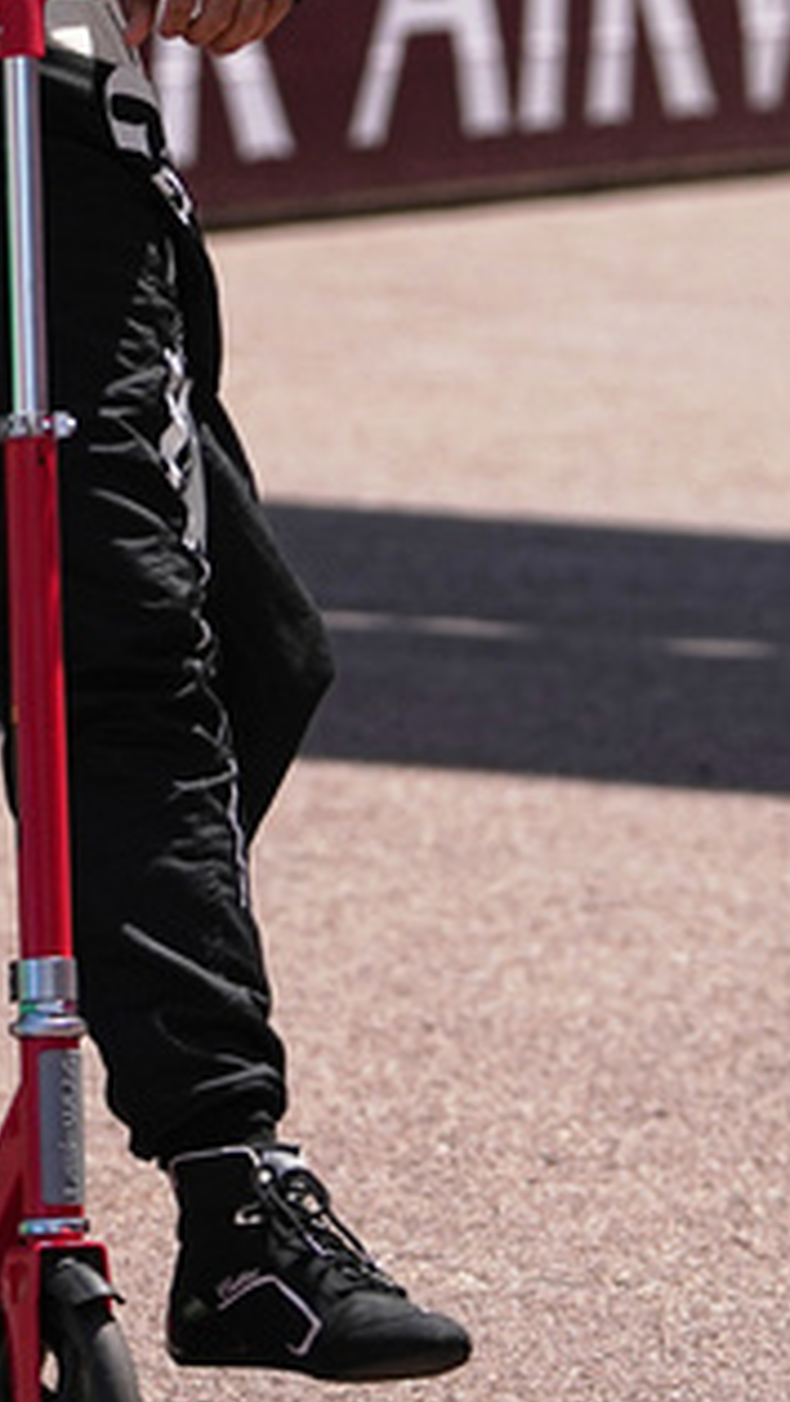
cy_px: 76
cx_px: 156
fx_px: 12567
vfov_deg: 6.4
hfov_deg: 3.6
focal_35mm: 338
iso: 400
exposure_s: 1/10000
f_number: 3.2
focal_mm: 99
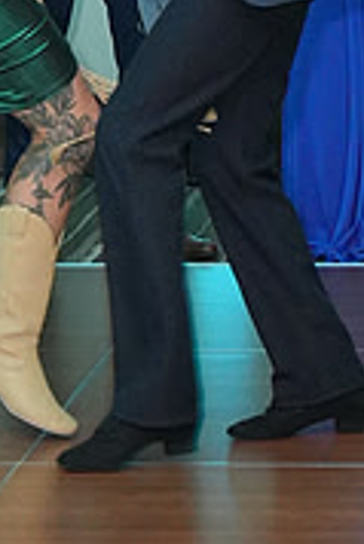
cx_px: 148
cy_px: -168
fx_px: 3602
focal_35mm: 238
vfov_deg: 8.5
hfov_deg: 5.8
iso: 3200
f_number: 4
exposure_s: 1/200
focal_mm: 49
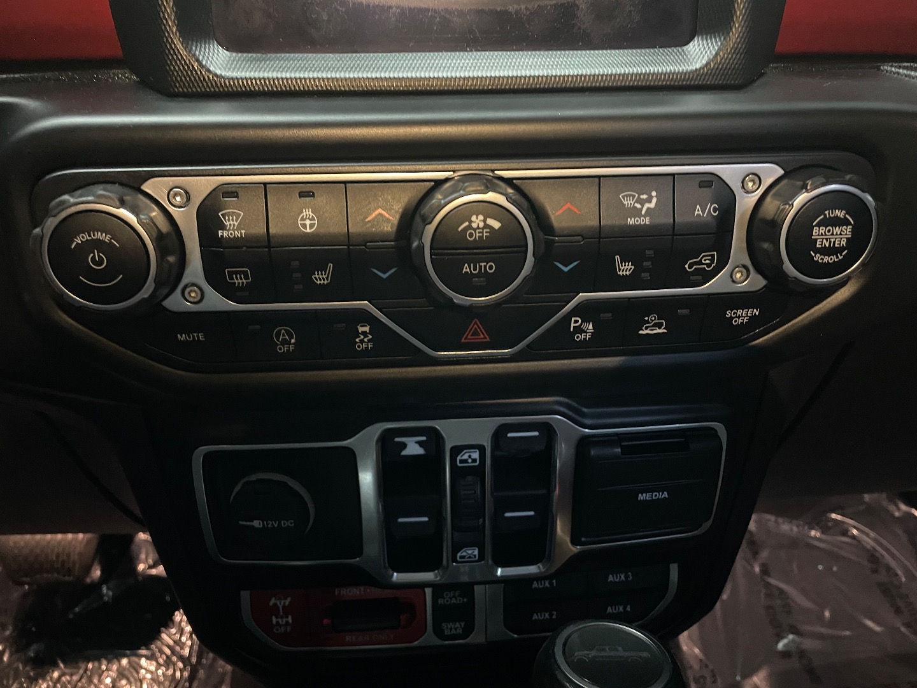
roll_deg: +0.8
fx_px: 689
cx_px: 458
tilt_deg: -26.9
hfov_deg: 67.3
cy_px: 344
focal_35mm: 26
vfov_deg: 53.1
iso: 1250
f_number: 1.6
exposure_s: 1/15
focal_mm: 4.2
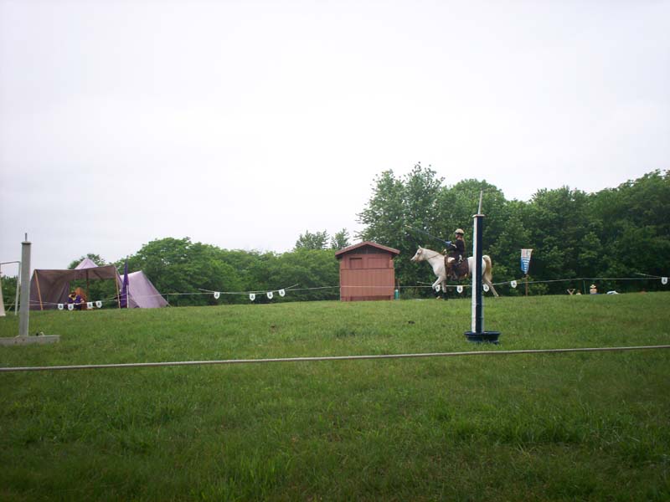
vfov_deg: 39.7
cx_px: 335
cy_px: 251
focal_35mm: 36
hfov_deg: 51.4
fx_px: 697
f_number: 4.5
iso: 100
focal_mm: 6
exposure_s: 1/218
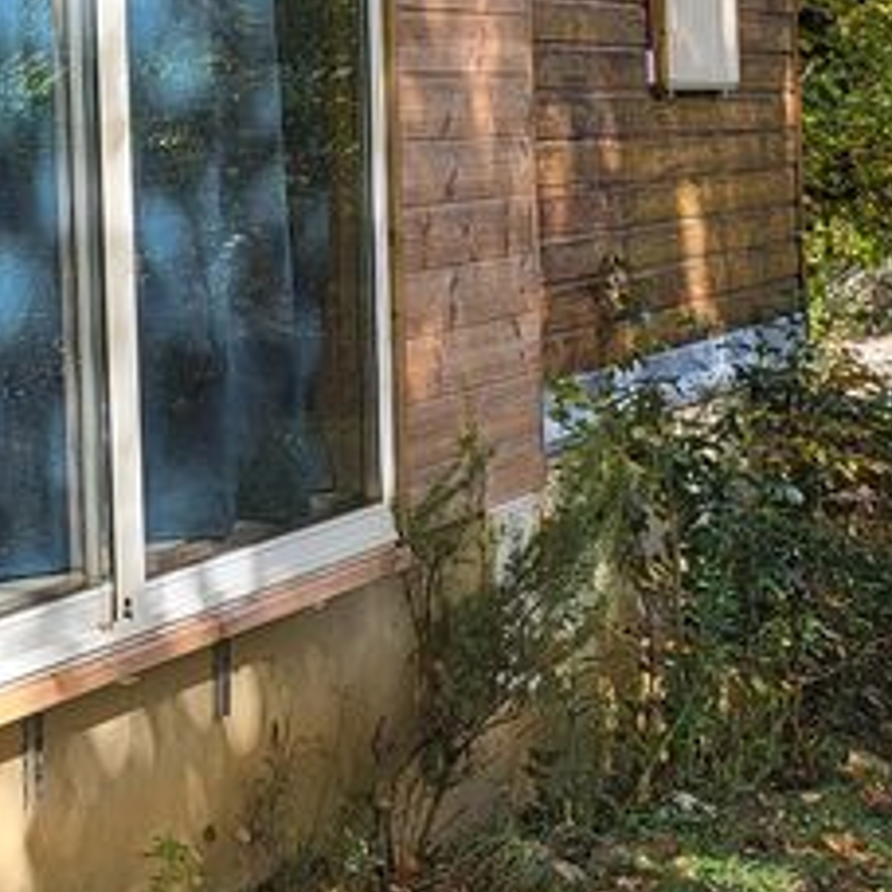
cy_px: 243
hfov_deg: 17.2
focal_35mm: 101
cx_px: 254
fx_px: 2945
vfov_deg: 17.1
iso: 40
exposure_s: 1/461
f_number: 1.8
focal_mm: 5.4
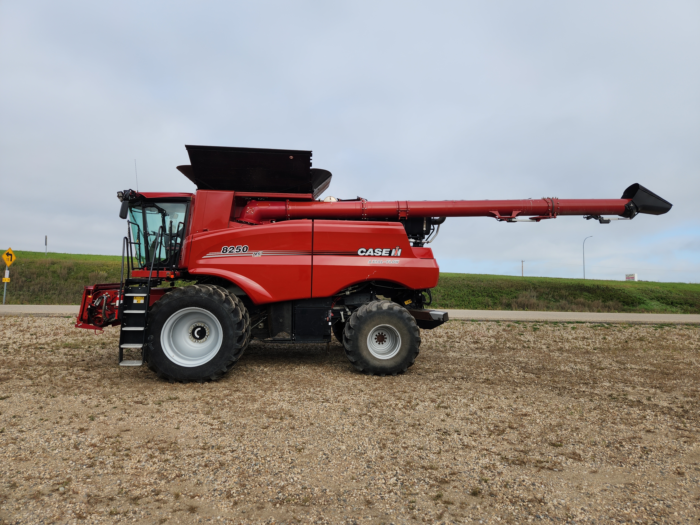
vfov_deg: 58.9
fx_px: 465
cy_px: 262
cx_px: 350
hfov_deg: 73.9
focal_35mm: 23
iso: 20
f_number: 1.8
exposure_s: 1/1076
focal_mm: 5.4
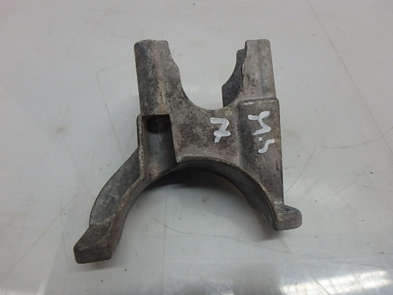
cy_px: 148
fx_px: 238
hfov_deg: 79.0
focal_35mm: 21
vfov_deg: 63.4
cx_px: 196
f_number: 3.5
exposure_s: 1/50
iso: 200
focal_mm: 3.7
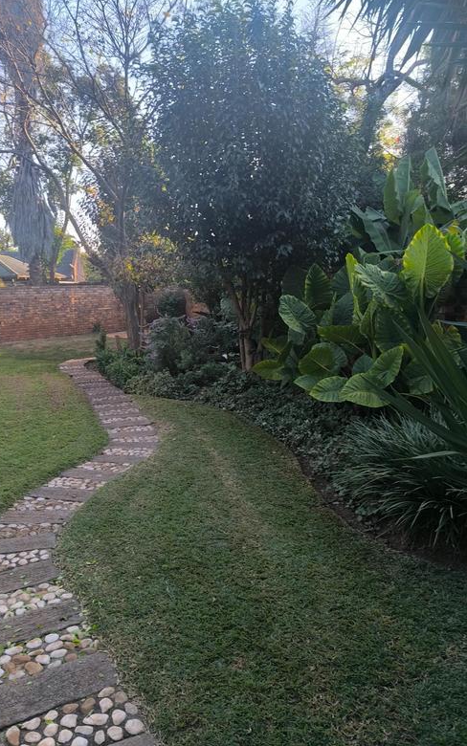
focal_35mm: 25
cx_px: 181
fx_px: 509
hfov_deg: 48.9
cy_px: 364
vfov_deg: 72.5
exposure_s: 1/168
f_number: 1.65
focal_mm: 6.14
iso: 50
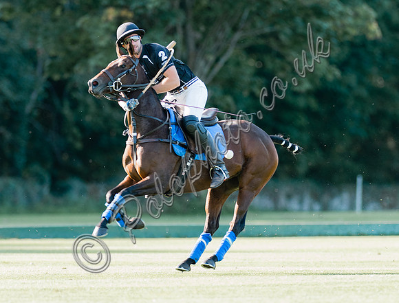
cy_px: 166
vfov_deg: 2.1
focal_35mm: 721
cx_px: 244
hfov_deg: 2.7
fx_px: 8352
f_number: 3.2
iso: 320
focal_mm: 300
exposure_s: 1/640
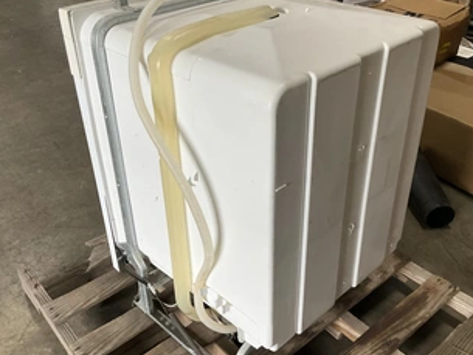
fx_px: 519
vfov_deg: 37.7
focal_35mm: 38
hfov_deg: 49.0
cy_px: 186
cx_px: 243
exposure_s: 1/60
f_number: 1.8
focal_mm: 3
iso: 64
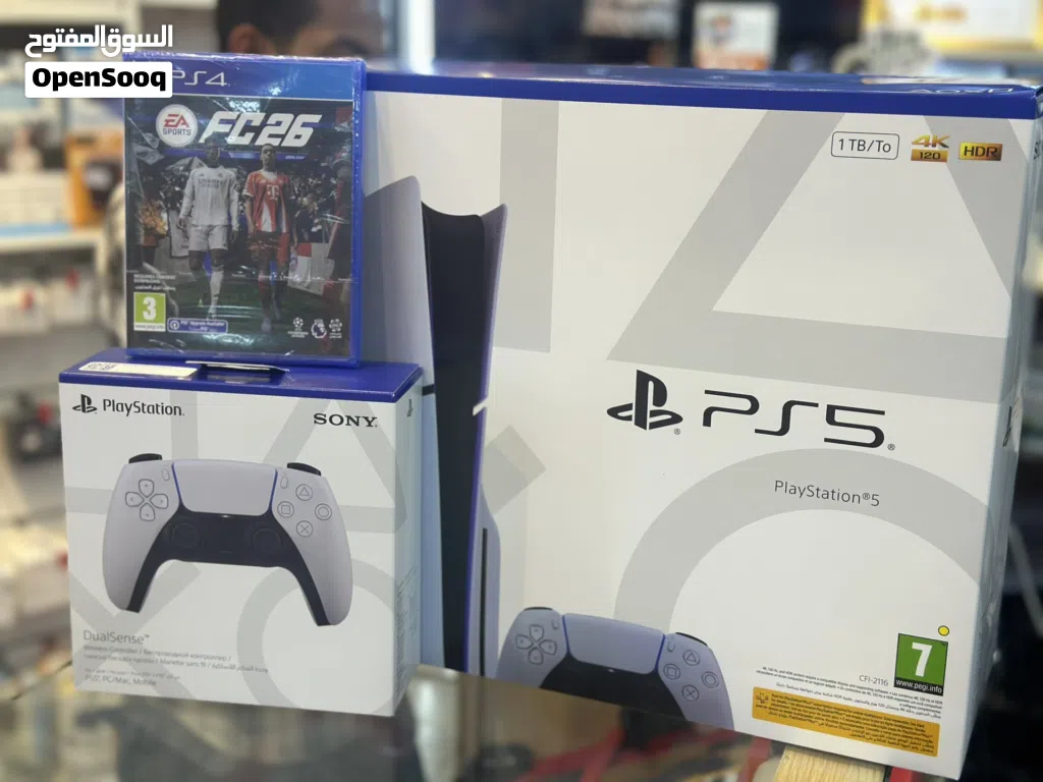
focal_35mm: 48
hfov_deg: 39.7
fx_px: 1446
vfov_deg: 30.3
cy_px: 391
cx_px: 522
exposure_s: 1/106
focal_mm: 6.86
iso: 64
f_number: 1.78
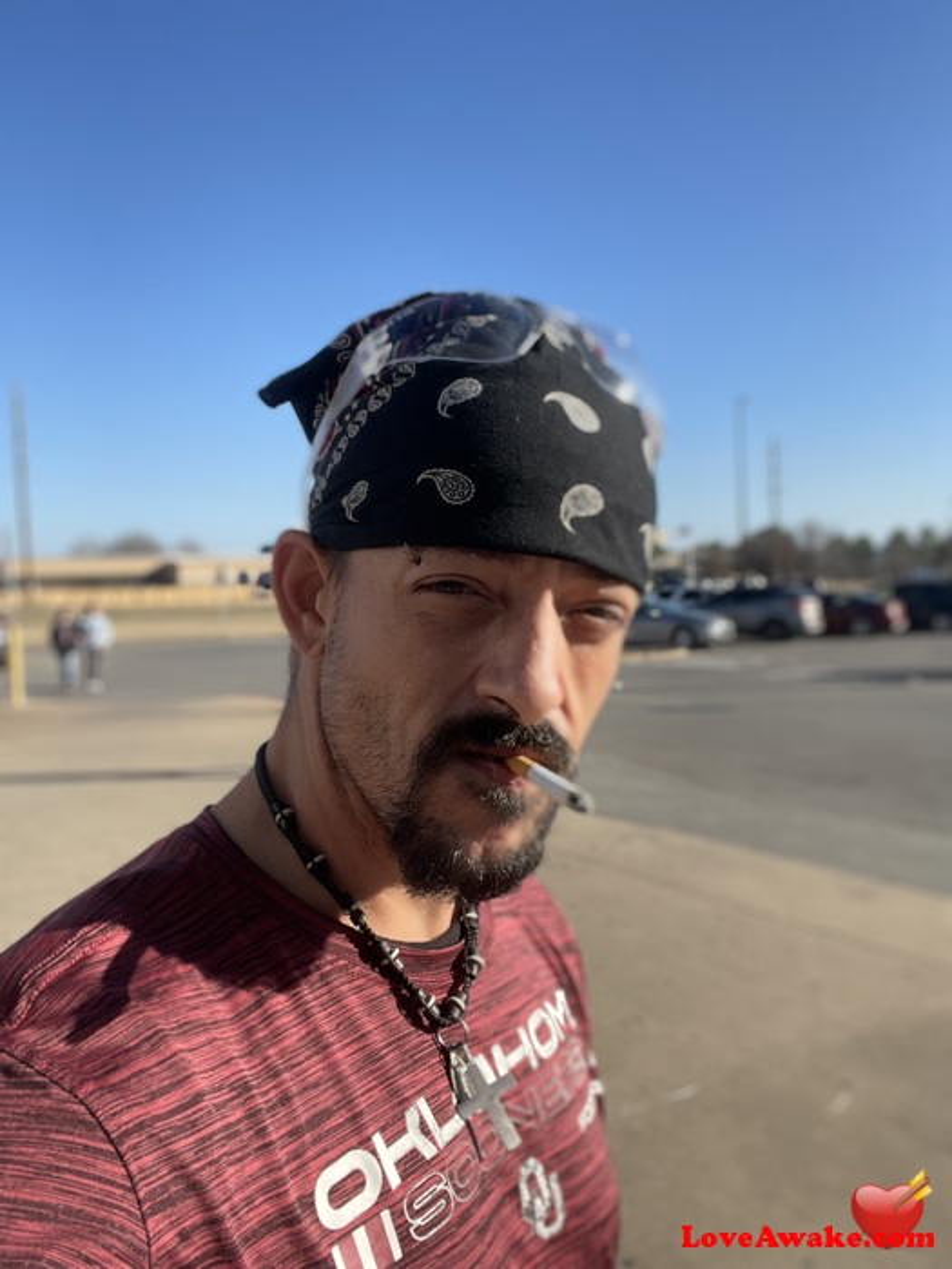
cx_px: 476
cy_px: 634
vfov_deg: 60.0
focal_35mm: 30
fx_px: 1100
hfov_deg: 46.8
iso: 32
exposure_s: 1/711
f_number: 2.2
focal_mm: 2.71
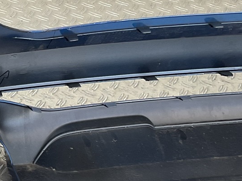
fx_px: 762
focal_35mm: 109
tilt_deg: -35.6
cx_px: -81
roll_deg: -7.8
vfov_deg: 13.6
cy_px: 71
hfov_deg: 16.9
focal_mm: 3
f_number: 1.8
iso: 32
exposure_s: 1/120
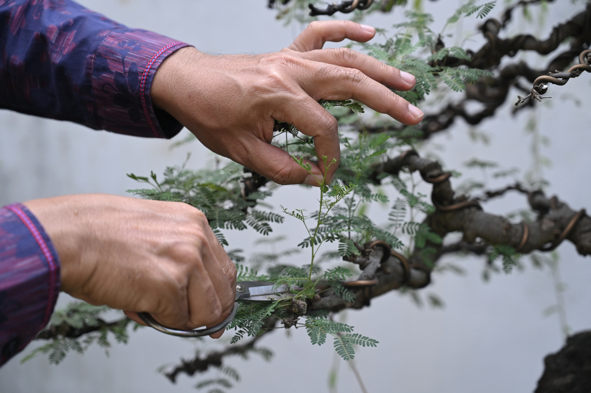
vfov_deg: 19.4
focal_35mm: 70
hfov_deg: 28.9
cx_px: 296
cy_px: 196
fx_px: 1148
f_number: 4
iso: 400
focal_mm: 70
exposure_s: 1/640
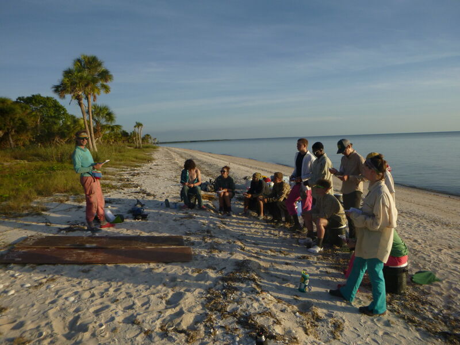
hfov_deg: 69.4
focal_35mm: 25
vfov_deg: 54.9
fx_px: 332
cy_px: 172
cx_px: 230
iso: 100
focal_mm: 4.5
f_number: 3.9
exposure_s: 1/500
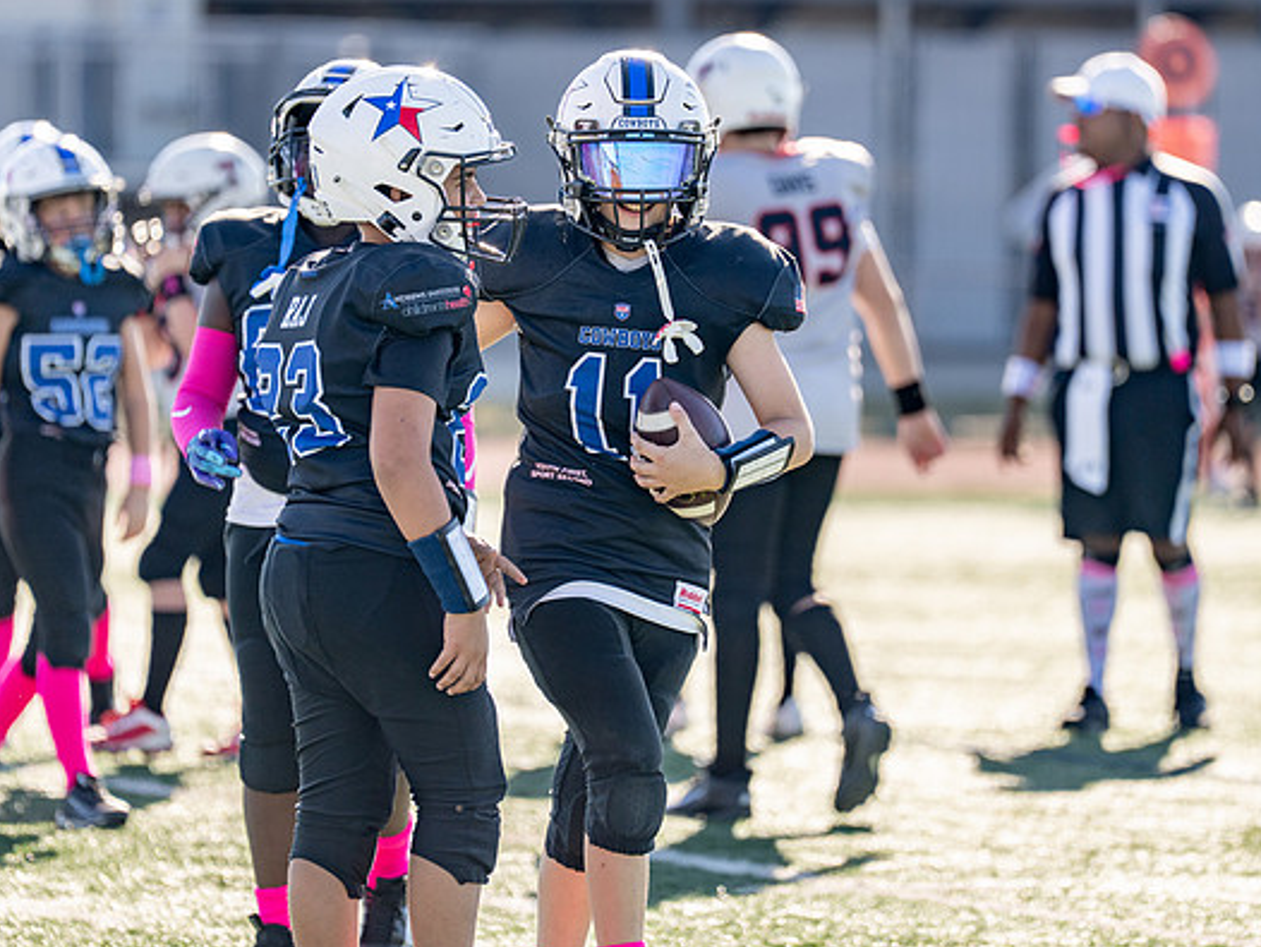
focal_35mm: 314
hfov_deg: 6.3
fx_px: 11444
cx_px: 641
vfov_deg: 4.7
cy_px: 362
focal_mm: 200
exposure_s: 1/2000
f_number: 2.8
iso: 160
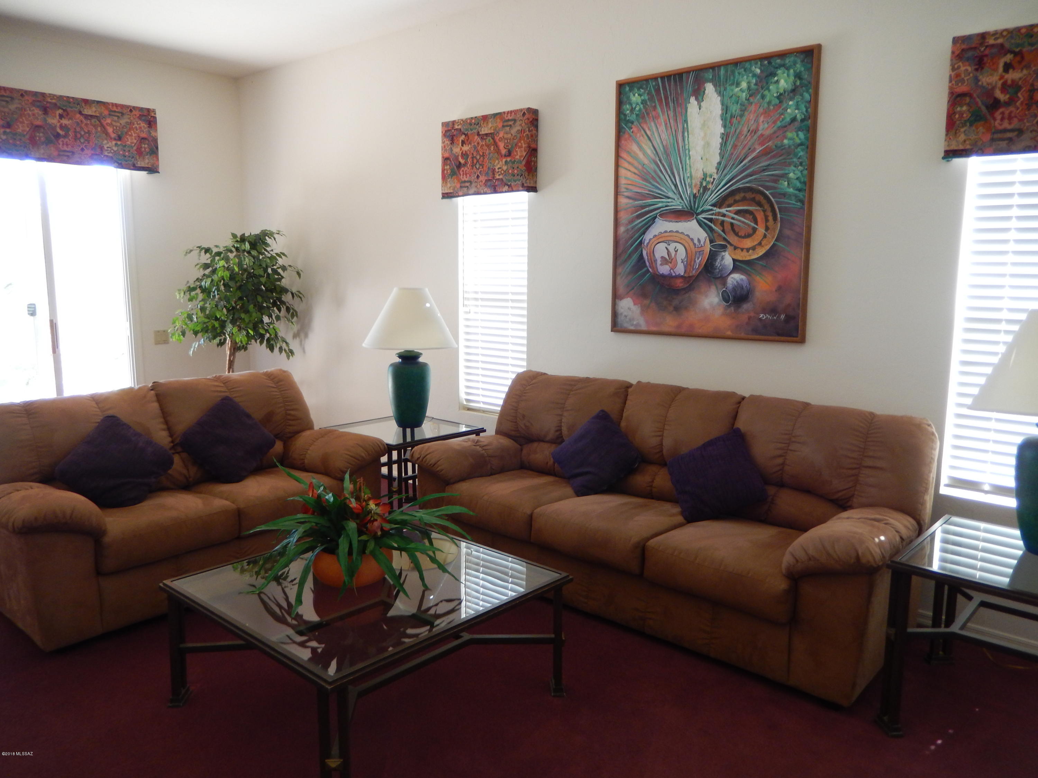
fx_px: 750
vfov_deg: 54.9
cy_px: 389
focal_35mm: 25
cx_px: 519
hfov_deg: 69.4
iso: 180
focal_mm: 4.5
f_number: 3.4
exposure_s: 1/30
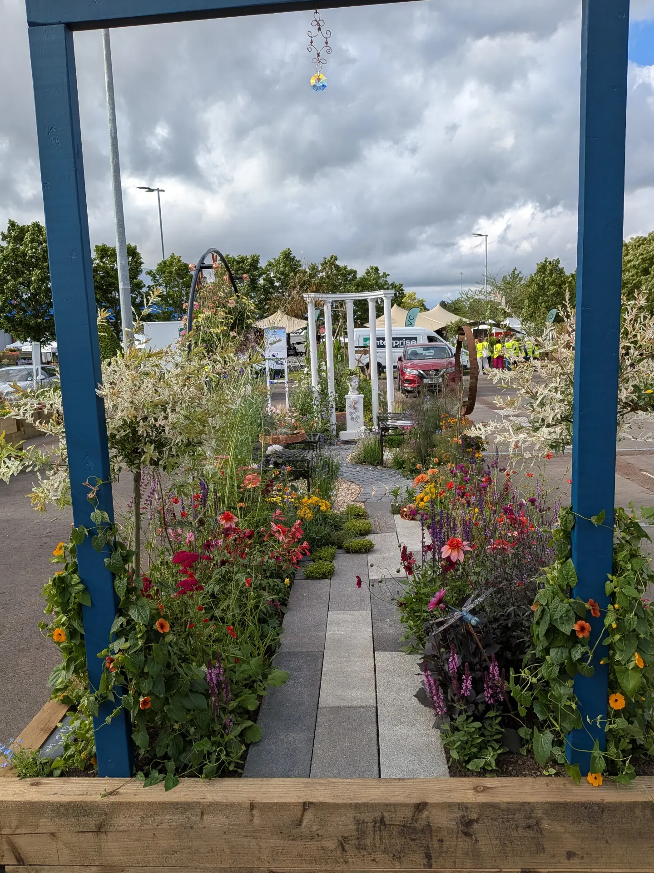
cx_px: 340
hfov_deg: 54.9
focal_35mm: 25
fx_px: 630
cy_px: 429
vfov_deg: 69.4
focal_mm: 4.53
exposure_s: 1/1377
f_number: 1.7
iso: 31
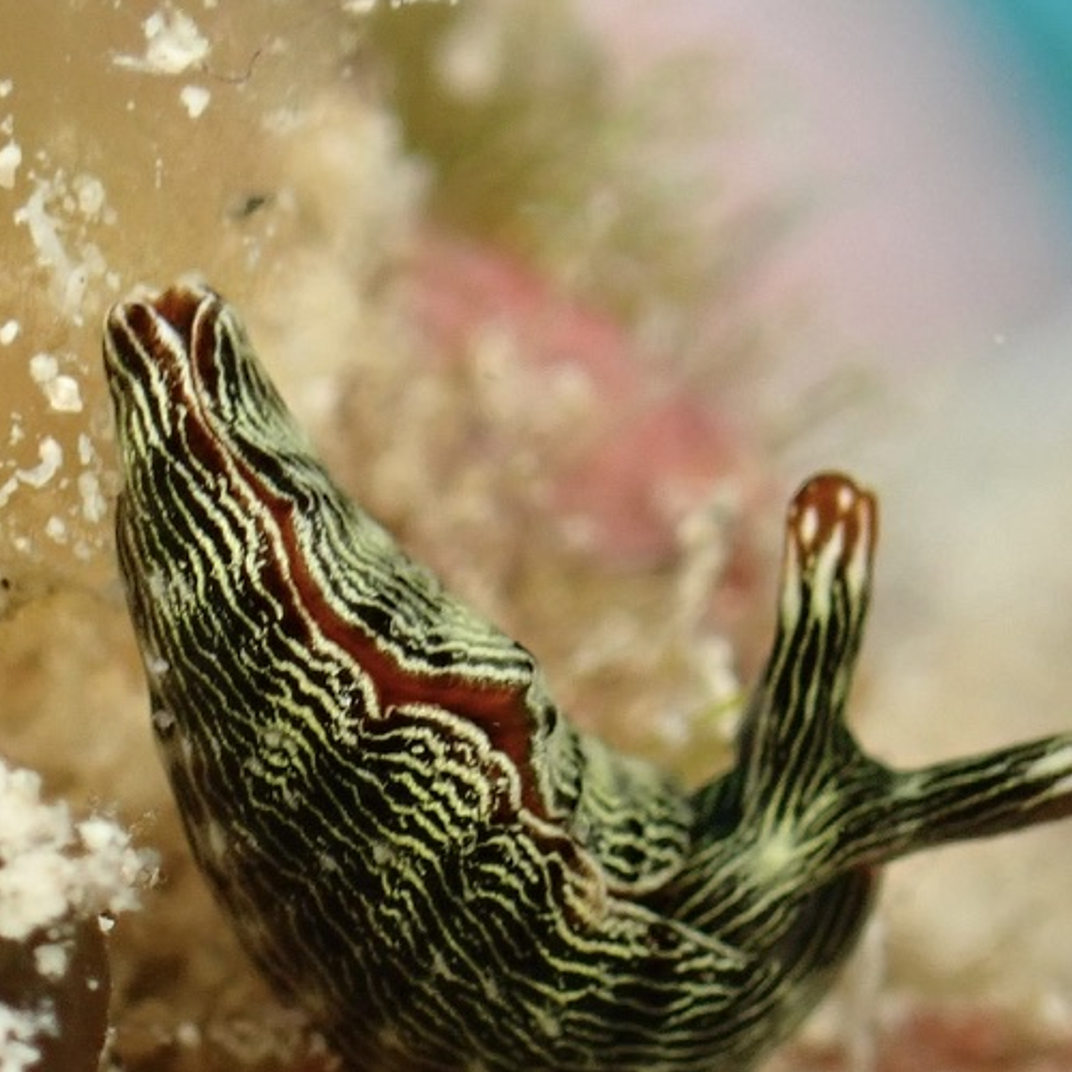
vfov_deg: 9.7
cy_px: 703
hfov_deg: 9.7
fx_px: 6342
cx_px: 534
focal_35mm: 181
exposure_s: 1/400
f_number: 4.9
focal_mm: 18
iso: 200
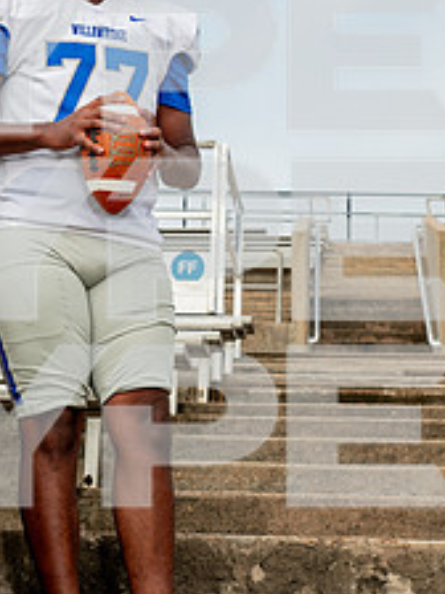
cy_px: 241
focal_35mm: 106
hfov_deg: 13.9
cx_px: 77
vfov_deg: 18.5
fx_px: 1817
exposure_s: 1/400
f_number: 7.1
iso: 125
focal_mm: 55
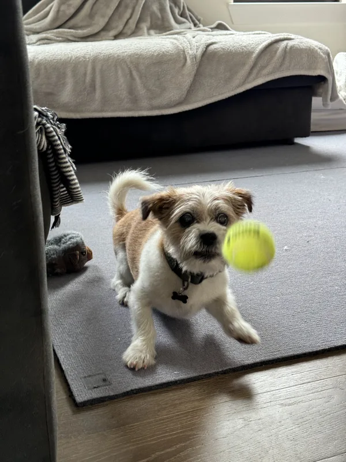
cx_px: 173
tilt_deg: -12.2
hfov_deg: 30.3
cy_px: 231
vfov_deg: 39.7
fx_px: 640
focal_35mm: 48
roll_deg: -2.0
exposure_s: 1/76
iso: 100
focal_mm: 6.76
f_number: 1.78
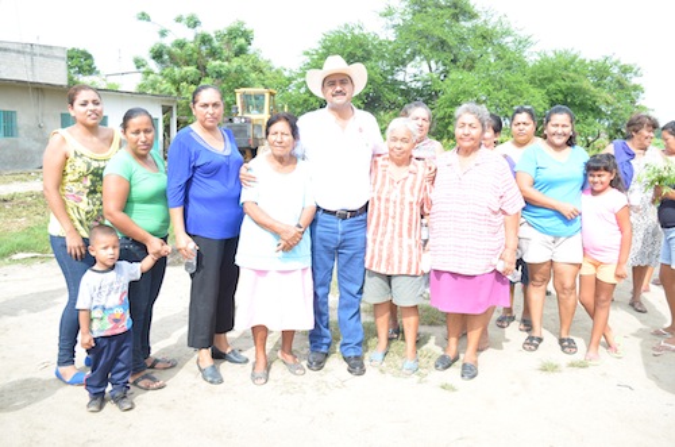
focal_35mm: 30
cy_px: 224
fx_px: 561
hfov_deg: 62.0
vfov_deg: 43.4
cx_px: 338
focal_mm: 20
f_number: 5
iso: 100
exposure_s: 1/125
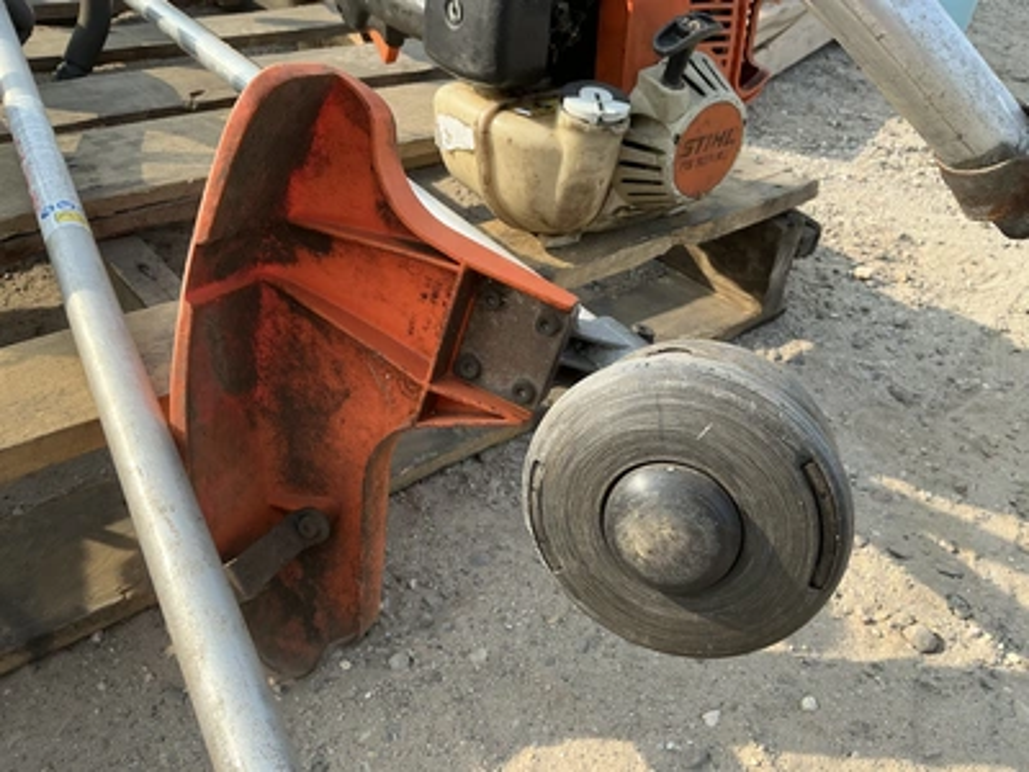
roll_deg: -8.0
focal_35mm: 28
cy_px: 386
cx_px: 514
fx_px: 832
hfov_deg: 63.4
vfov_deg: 49.7
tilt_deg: -36.4
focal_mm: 3
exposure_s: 1/419
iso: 25
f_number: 1.8
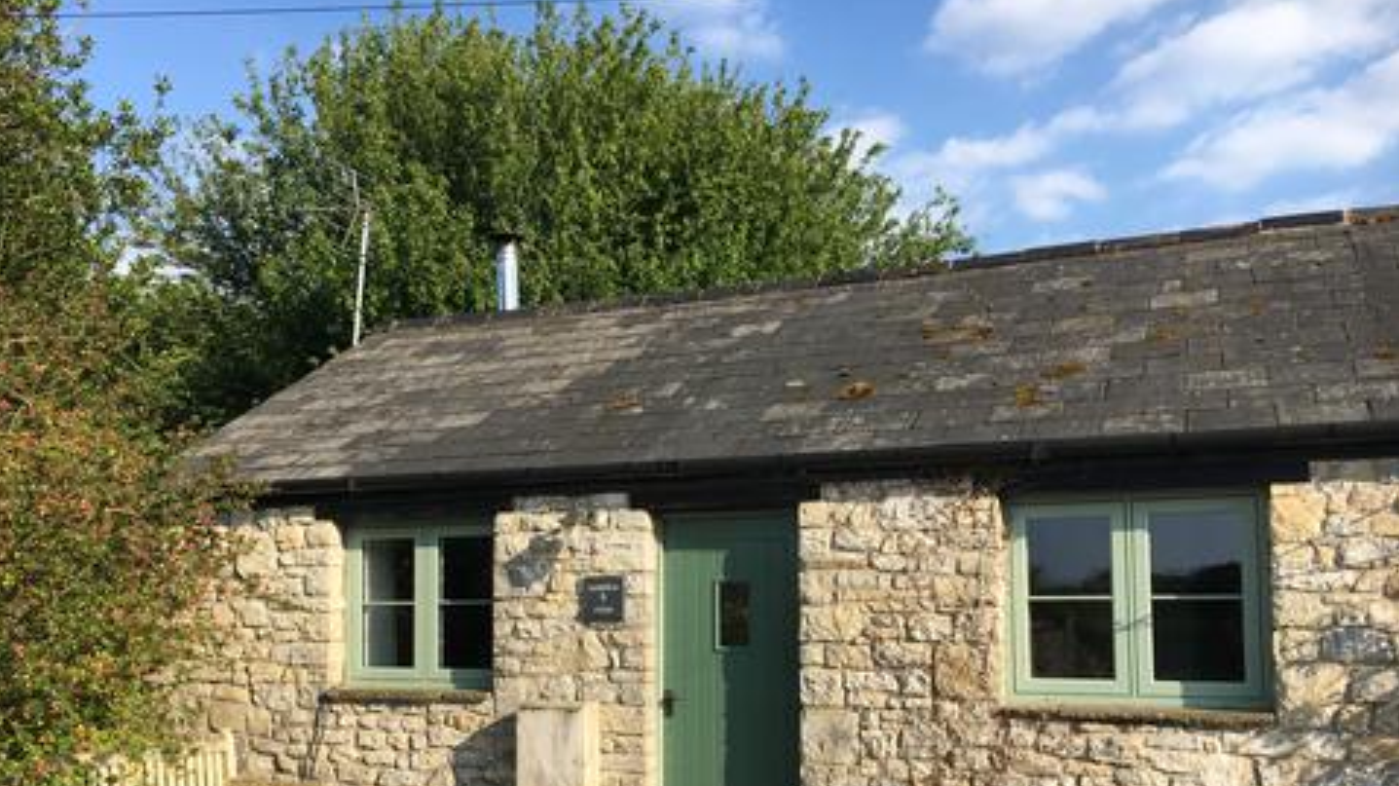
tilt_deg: +2.4
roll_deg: +0.4
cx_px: 672
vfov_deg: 35.2
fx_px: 1224
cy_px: 536
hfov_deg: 59.5
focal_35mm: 33
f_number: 2.2
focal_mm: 4.15
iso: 25
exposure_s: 1/1026
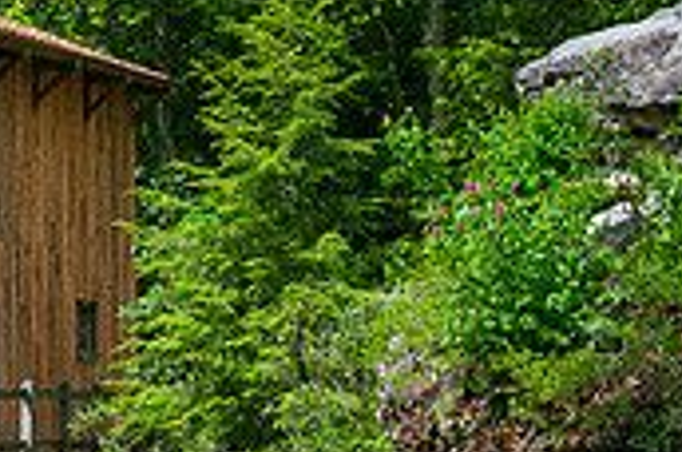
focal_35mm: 185
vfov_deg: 7.4
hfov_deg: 10.9
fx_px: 3498
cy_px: 240
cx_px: -123
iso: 200
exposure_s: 1/100
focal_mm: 35
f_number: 13
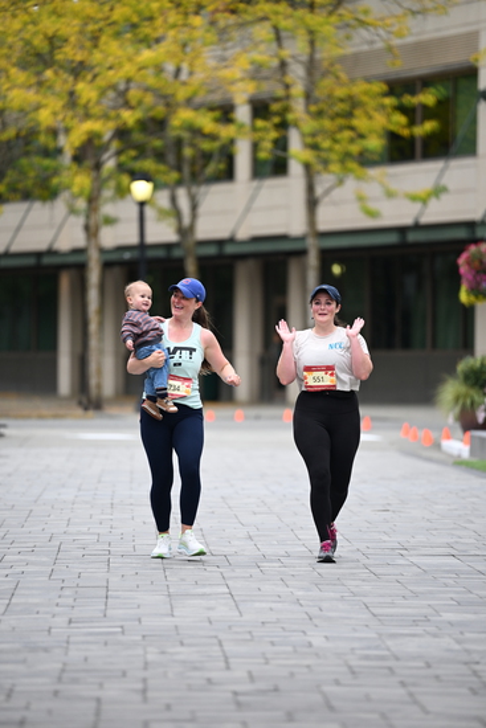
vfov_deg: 10.3
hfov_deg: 6.9
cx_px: 243
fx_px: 4047
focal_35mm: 200
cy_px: 364
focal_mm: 200
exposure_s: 1/1600
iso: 640
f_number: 2.8
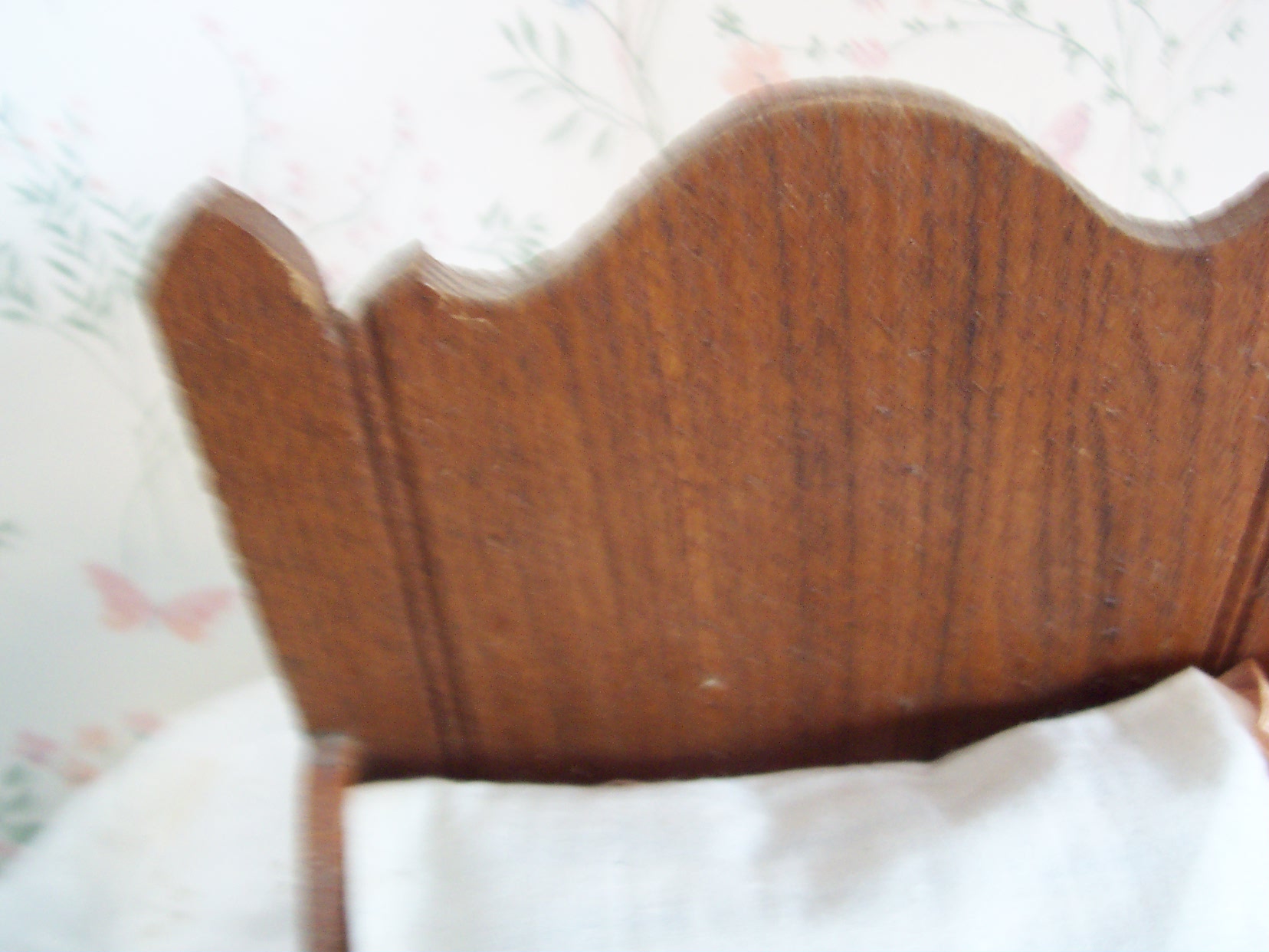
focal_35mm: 37
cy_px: 476
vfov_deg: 38.7
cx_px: 634
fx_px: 1356
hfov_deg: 50.1
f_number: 2.8
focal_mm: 5.6
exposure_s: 1/15
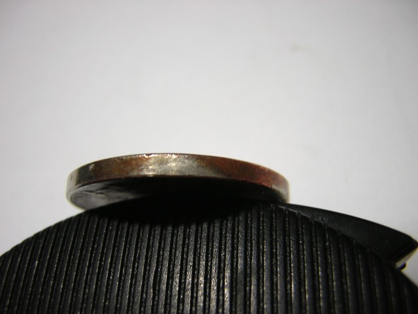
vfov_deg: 39.7
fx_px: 435
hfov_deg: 51.4
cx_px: 209
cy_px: 157
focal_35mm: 36
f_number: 2.6
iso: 100
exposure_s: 1/24.4
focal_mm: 4.7
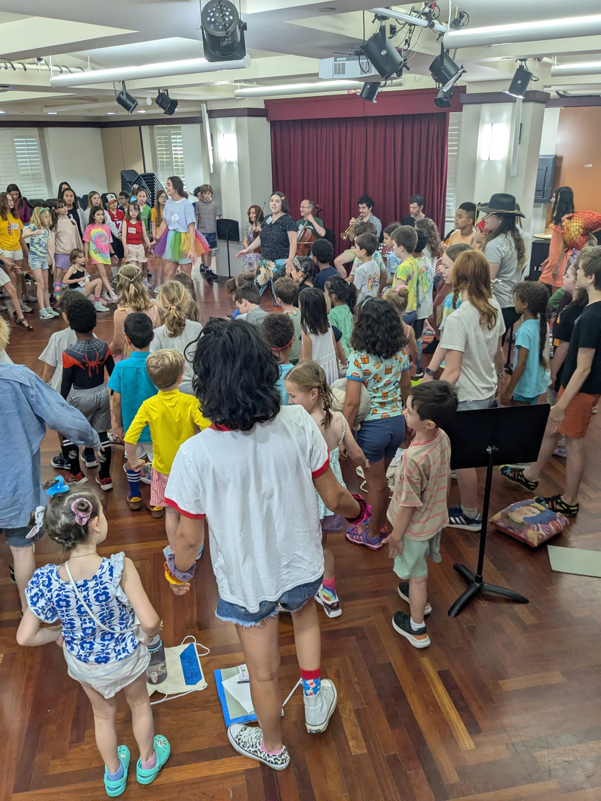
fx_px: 625
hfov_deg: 51.4
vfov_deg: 65.3
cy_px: 400
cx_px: 300
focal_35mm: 27
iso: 253
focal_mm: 4.38
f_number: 1.73
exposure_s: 1/120
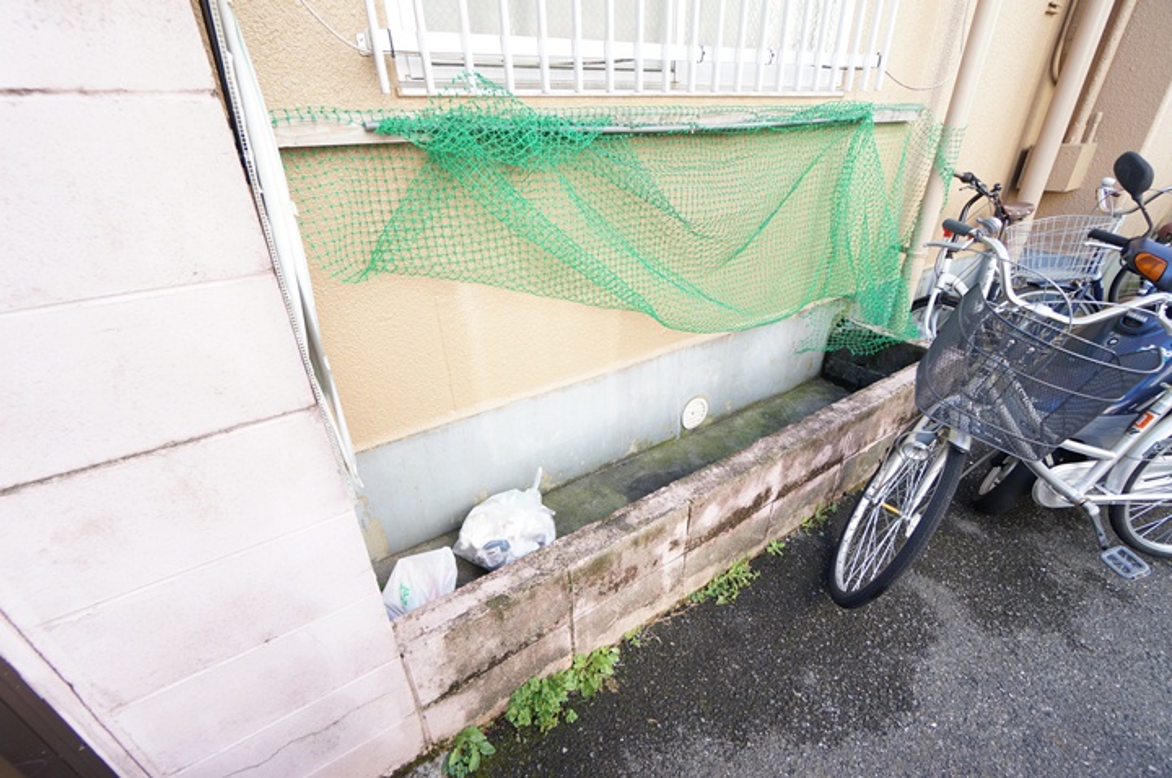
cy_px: 389
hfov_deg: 100.5
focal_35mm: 15
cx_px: 586
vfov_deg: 77.2
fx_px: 488
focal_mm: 10
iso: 100
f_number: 4.5
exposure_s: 1/60
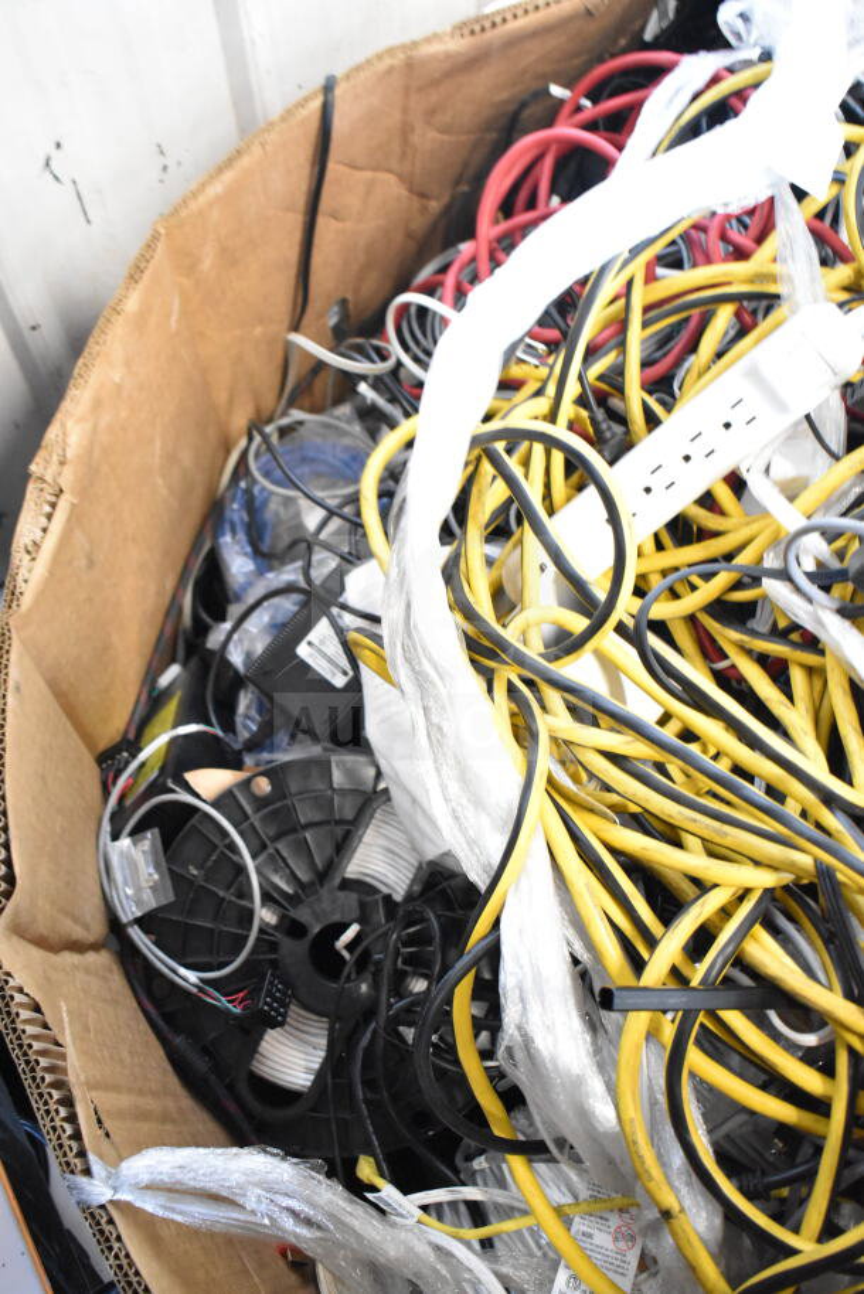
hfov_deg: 36.9
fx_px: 1295
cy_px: 647
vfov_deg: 53.1
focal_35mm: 36
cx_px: 432
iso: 5600
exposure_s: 1/40
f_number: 4
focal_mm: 24
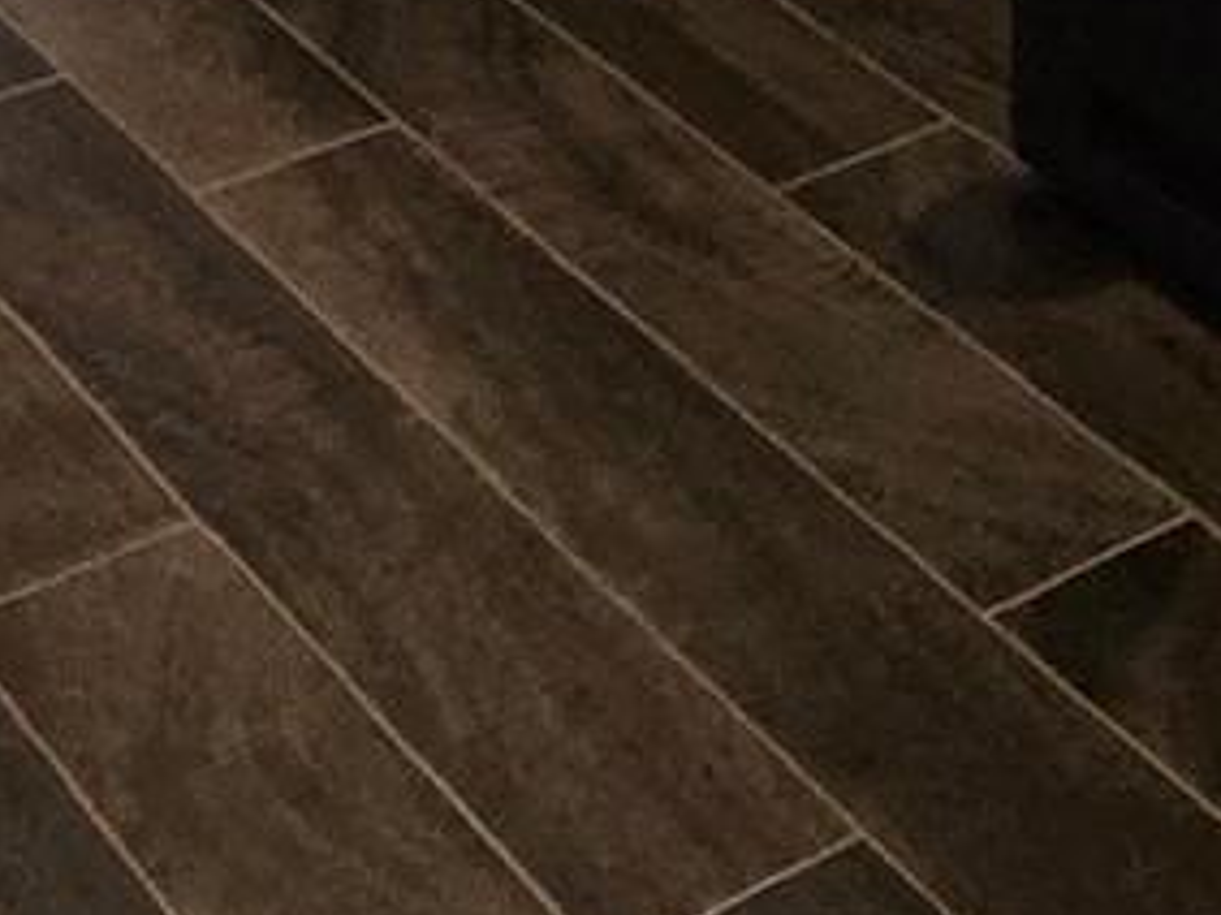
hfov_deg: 20.6
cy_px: -1584
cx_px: 194
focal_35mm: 94
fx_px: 3314
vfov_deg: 11.5
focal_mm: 2.2
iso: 640
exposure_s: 1/100
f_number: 2.2
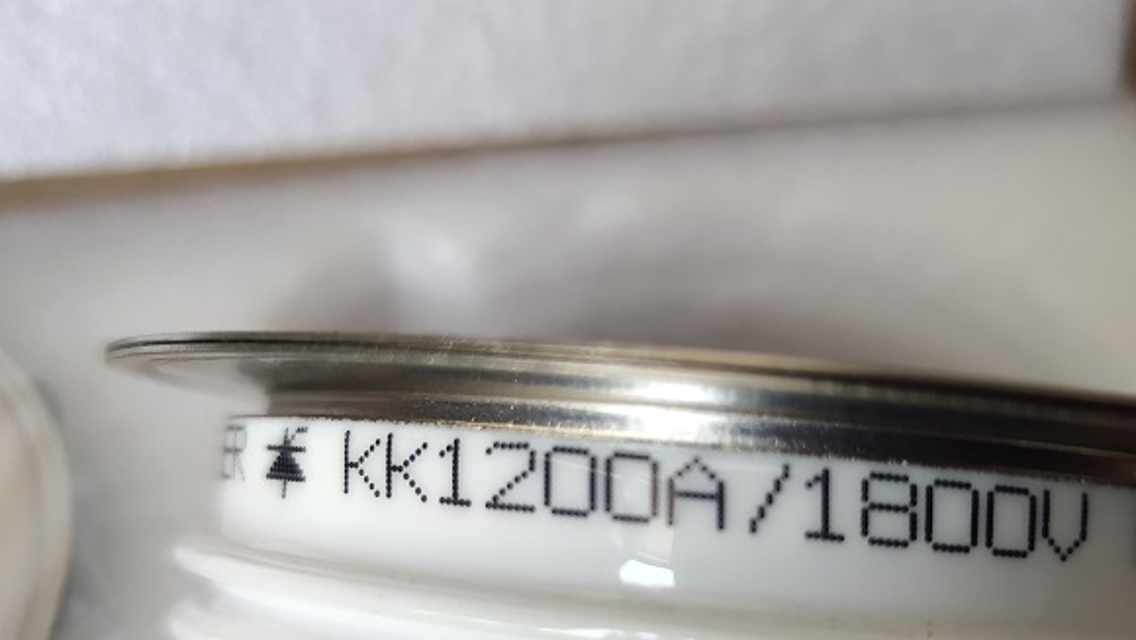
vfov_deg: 25.6
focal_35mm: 46
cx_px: 647
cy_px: 497
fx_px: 1386
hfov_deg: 44.4
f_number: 1.8
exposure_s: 1/100
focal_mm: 4.27
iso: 116
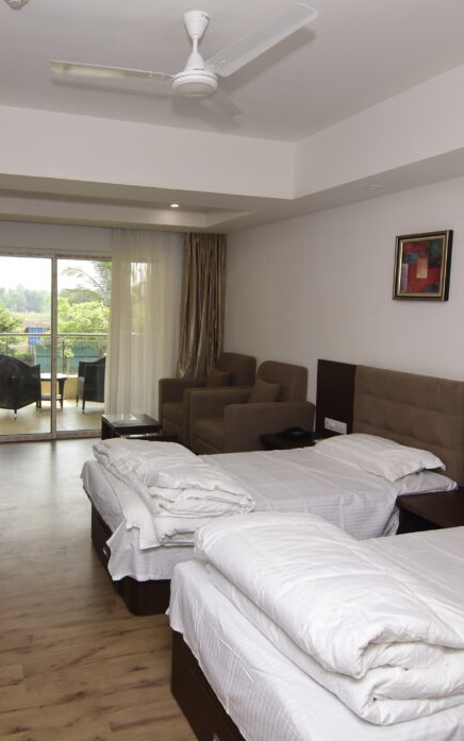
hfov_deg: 47.0
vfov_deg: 70.9
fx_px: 521
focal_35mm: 26
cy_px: 363
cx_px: 144
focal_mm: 11
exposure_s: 1/250
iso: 640
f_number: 9
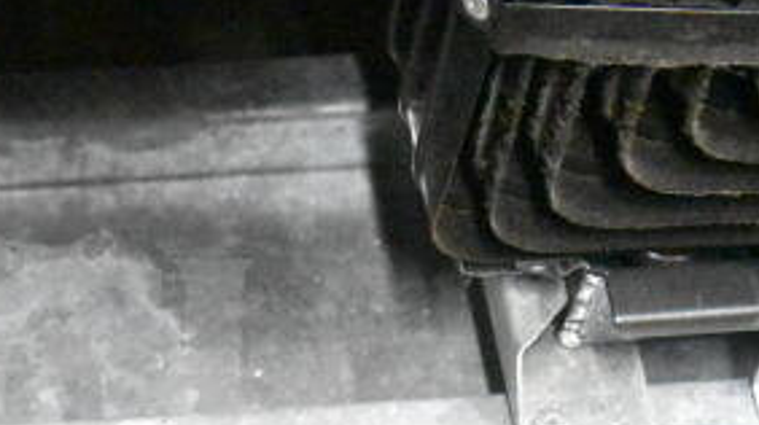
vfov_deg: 6.4
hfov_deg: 11.4
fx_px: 3763
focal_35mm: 187
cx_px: 8
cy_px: 472
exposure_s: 1/80
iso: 25600
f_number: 5.6
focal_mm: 55
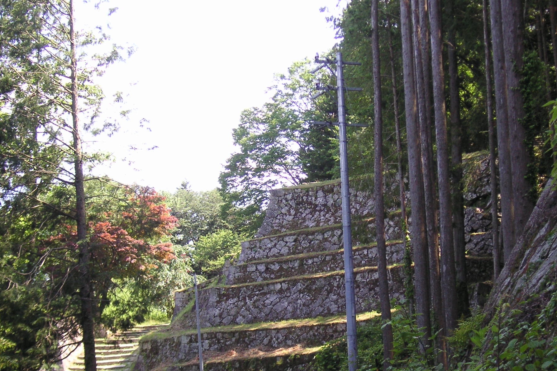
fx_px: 1083
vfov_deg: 19.3
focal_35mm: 70
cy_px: 276
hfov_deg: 28.8
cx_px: 318
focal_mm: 7.8
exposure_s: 1/90
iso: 50
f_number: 3.3
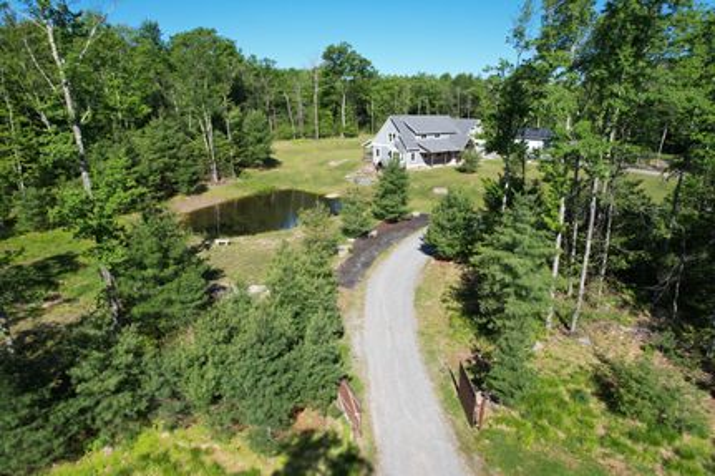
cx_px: 358
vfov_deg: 57.2
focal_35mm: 22
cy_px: 238
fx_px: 437
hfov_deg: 78.6
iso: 110
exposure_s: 1/1500
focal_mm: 8.38
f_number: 2.8
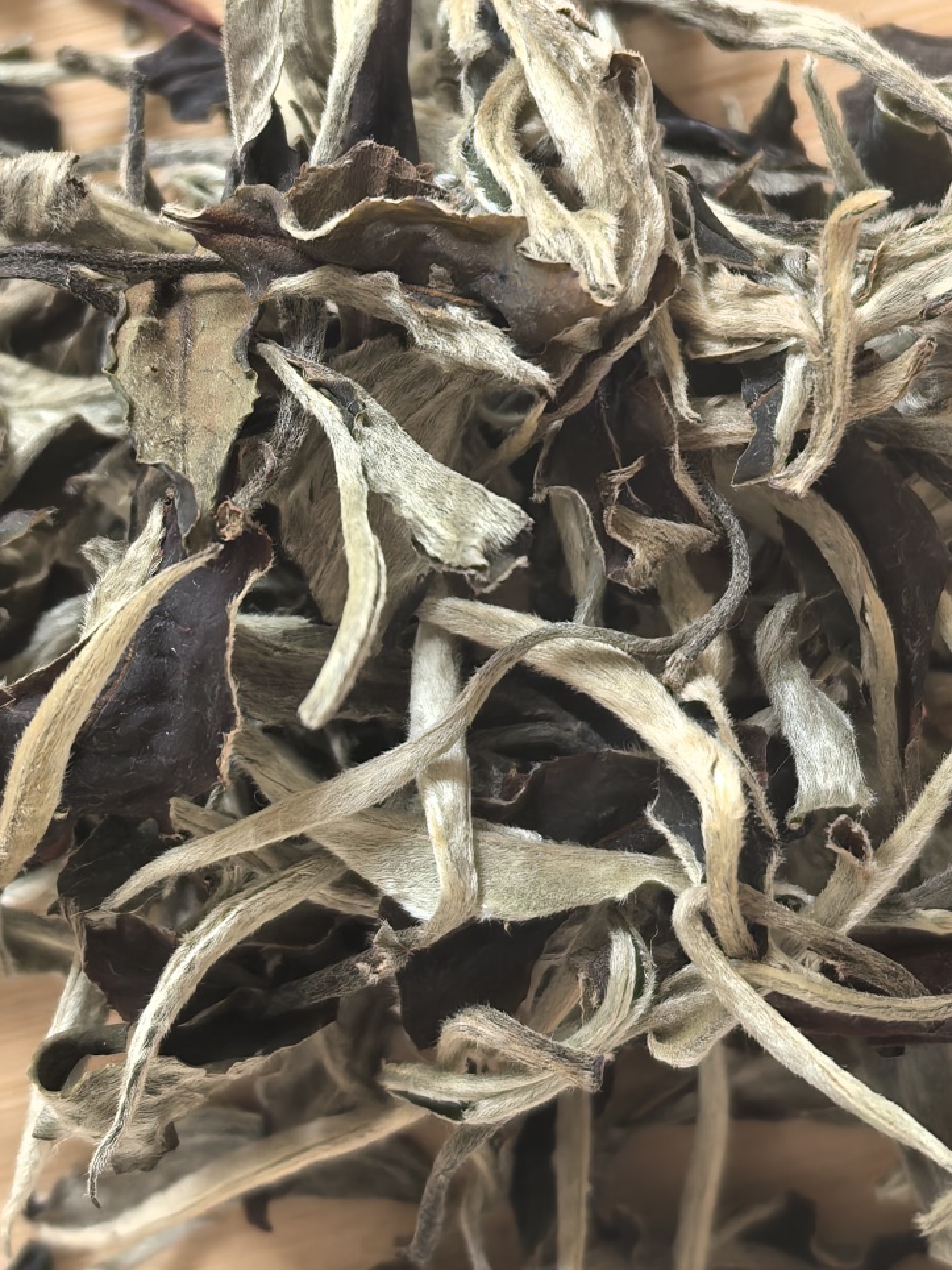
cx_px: 508
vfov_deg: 21.1
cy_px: 616
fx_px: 3410
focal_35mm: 93
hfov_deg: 15.9
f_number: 2
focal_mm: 8.5
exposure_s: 1/167
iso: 500
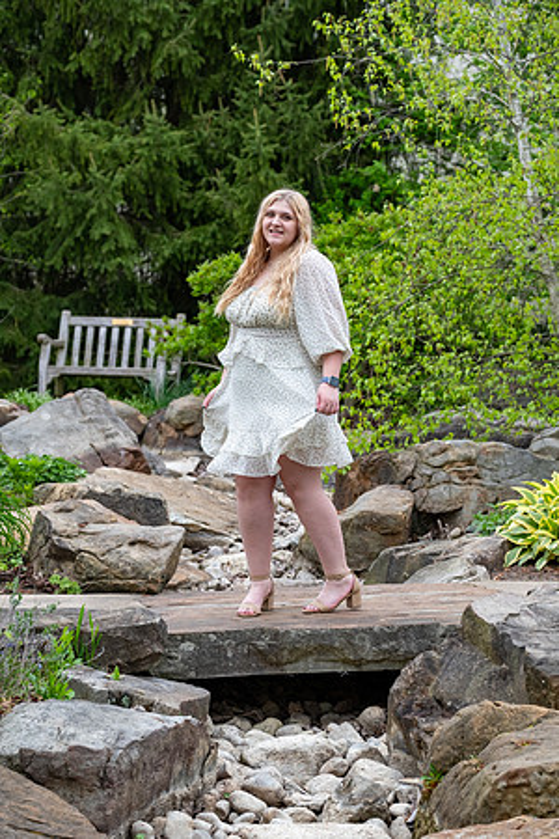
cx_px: 280
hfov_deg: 12.8
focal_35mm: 107
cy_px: 420
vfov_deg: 19.1
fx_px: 2492
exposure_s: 1/400
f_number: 4
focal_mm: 71.5
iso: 250
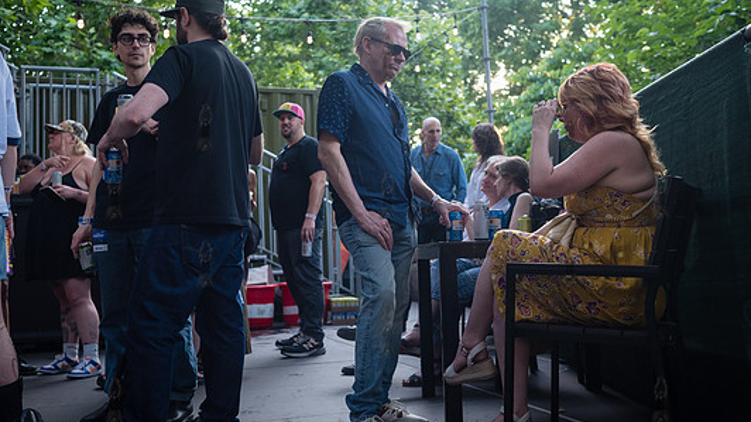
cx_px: 387
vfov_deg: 29.7
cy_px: 194
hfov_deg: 50.5
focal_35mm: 40
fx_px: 796
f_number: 3.5
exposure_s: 1/250
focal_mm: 35
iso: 1000
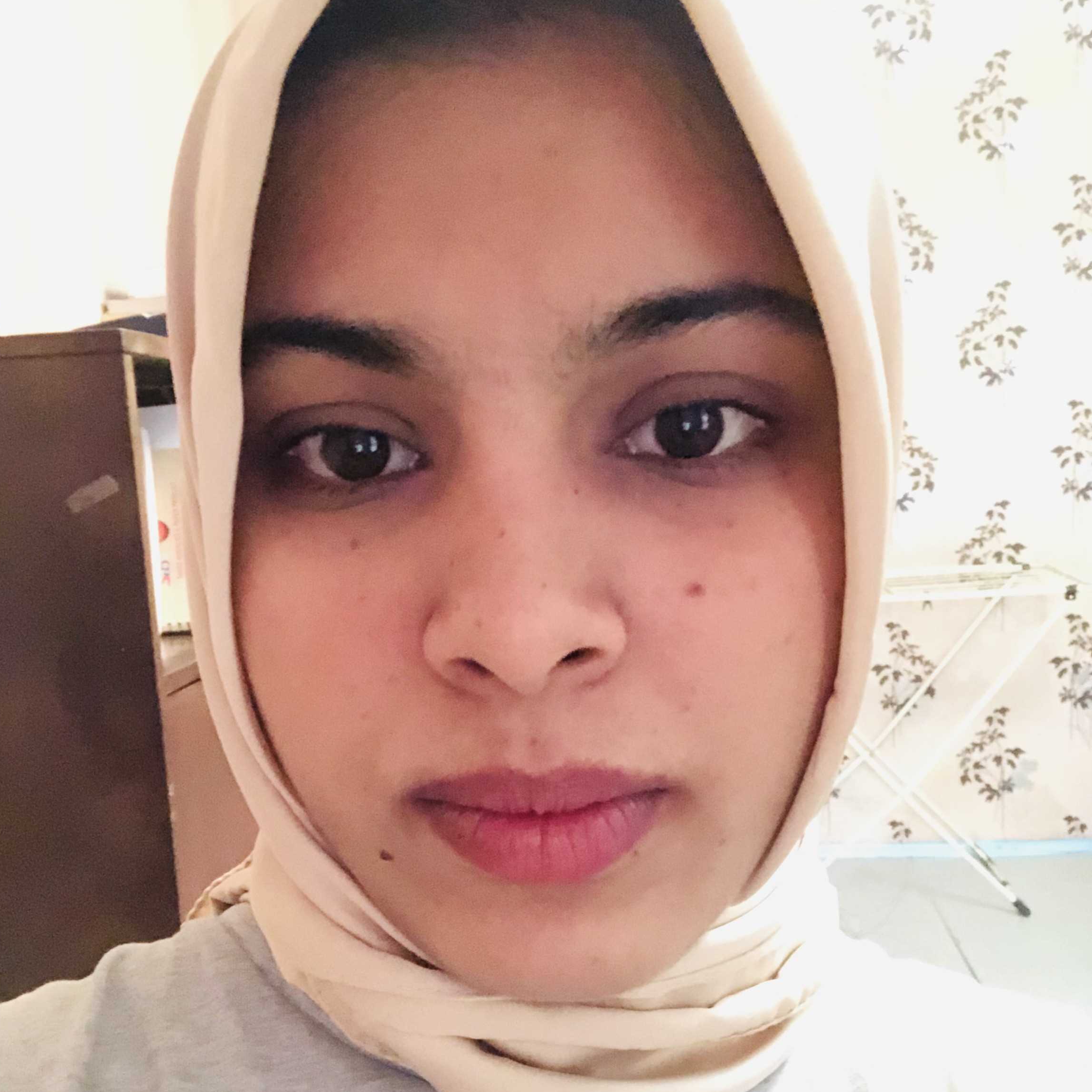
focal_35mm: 38
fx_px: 1356
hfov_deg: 43.9
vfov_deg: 43.6
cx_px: 544
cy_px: 669
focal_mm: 2.87
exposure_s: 1/17
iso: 1250
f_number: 2.2
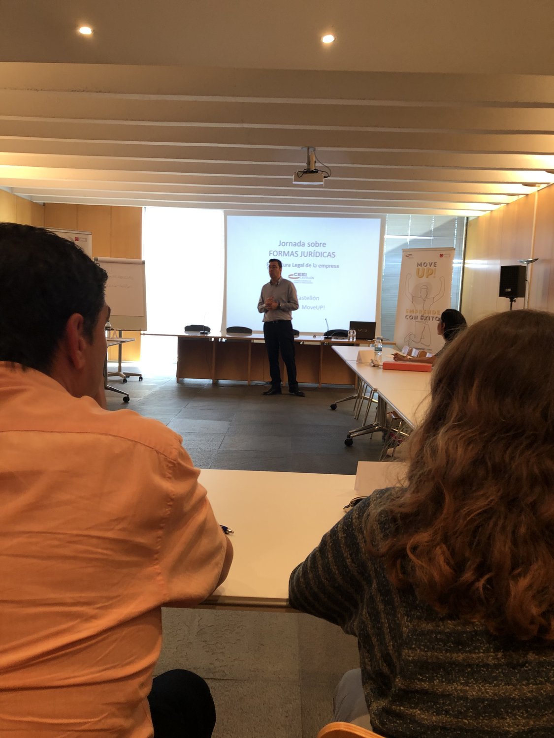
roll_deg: -1.3
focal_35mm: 28
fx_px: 597
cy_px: 369
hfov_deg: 49.7
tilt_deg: -5.7
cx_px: 277
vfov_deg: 63.4
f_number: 1.8
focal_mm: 3.99
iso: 40
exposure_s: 1/20
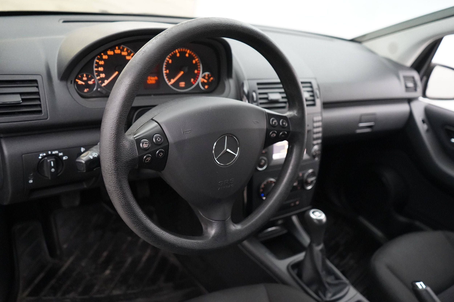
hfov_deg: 65.5
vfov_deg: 46.4
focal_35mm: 28
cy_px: 151
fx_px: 353
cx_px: 227
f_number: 3.5
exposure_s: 1/125
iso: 12800
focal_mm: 28
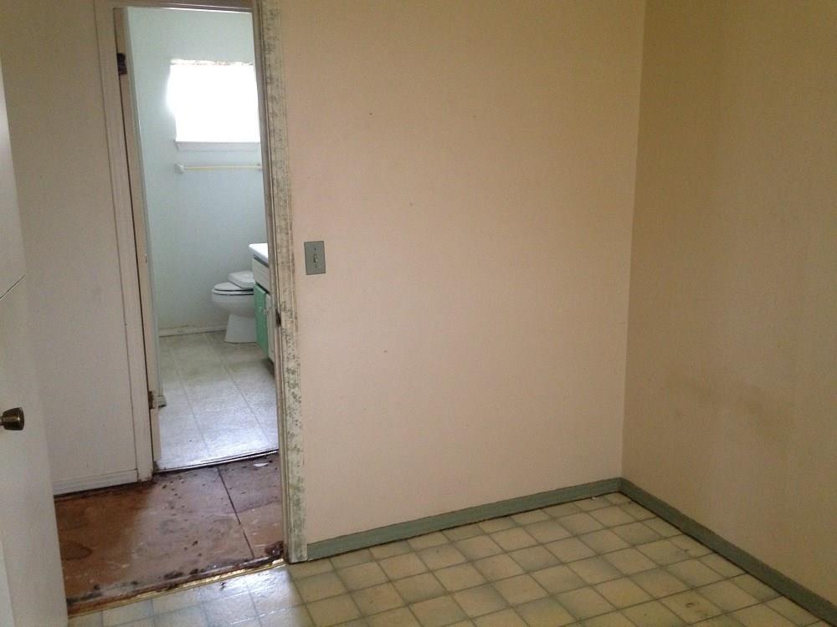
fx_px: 798
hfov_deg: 55.4
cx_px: 418
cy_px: 314
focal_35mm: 33
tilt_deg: -11.5
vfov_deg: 42.9
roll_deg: -0.2
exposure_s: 1/20
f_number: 2.4
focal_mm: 4.12
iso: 250
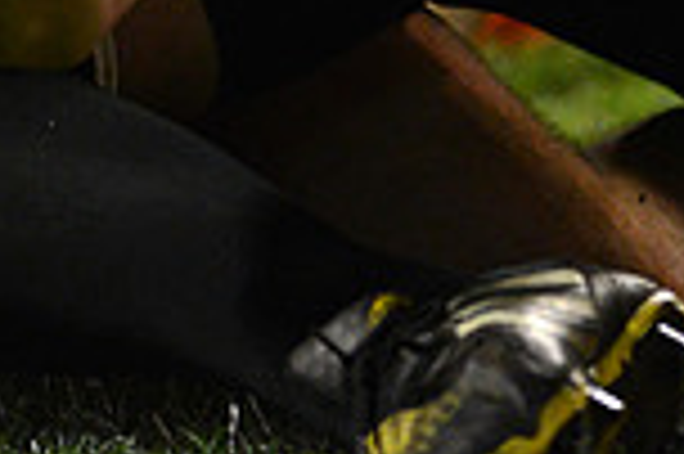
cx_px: -288
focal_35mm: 1145
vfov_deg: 1.2
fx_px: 21731
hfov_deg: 1.8
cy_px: -411
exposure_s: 1/1250
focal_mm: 300
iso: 4500
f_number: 2.8
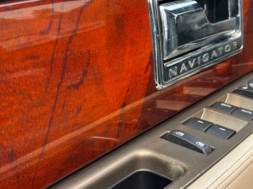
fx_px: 475
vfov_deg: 22.5
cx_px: 170
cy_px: 74
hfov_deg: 29.6
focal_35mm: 65
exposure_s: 1/966
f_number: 1.78
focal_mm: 6.76
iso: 64
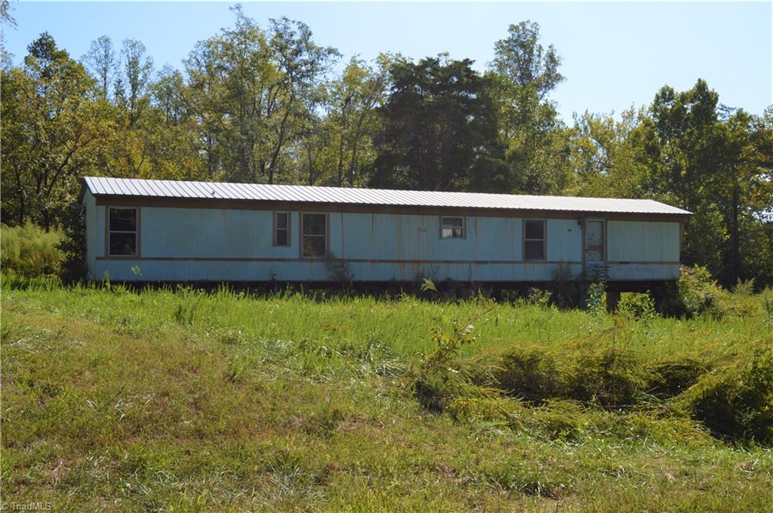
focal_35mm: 39
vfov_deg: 34.1
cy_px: 256
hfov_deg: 49.6
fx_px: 836
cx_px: 386
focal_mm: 26
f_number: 8
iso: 100
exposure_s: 1/250
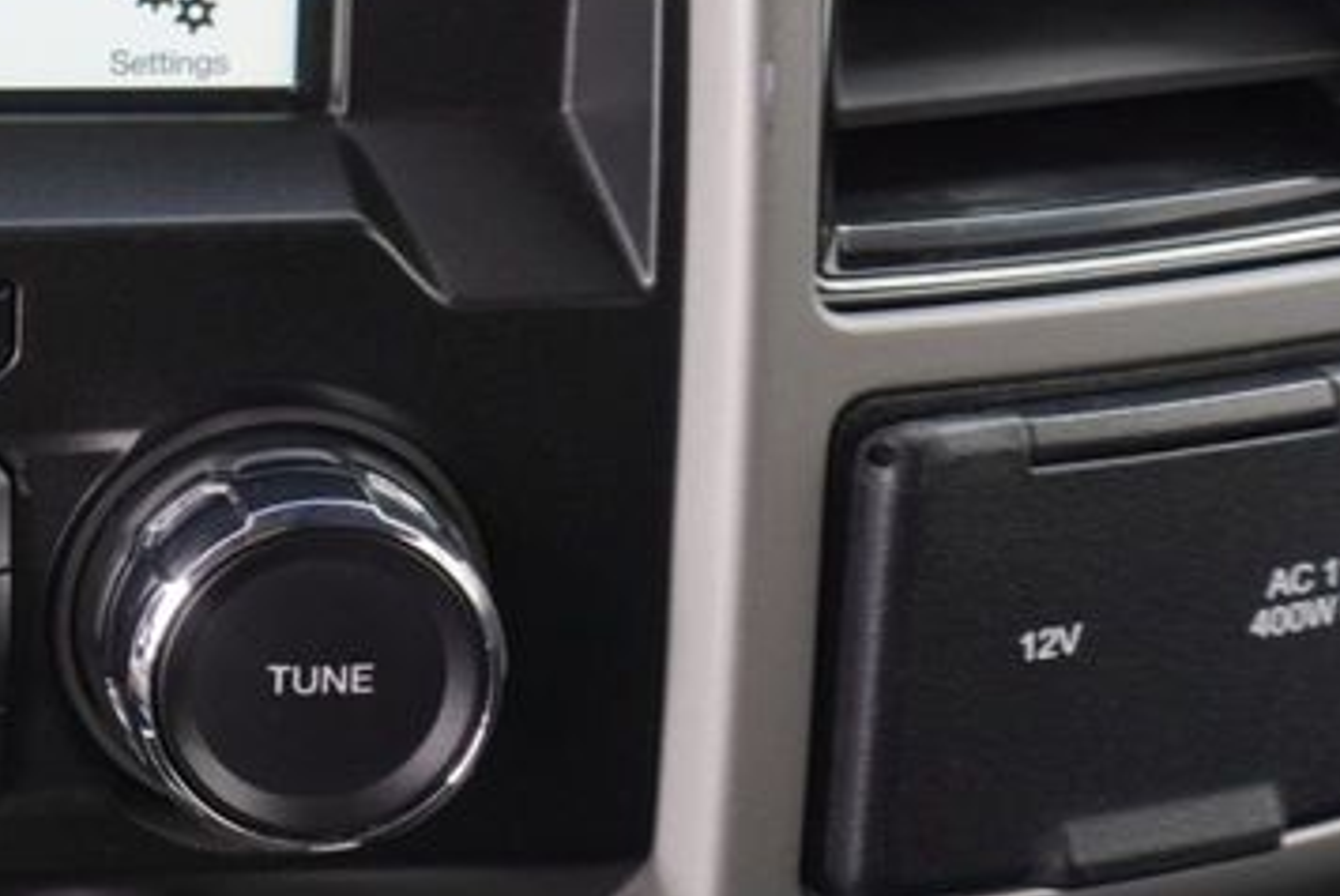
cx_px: -467
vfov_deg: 19.0
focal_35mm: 69
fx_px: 2570
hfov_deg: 24.8
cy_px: -90
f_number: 4
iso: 200
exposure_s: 1/60
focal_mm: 16
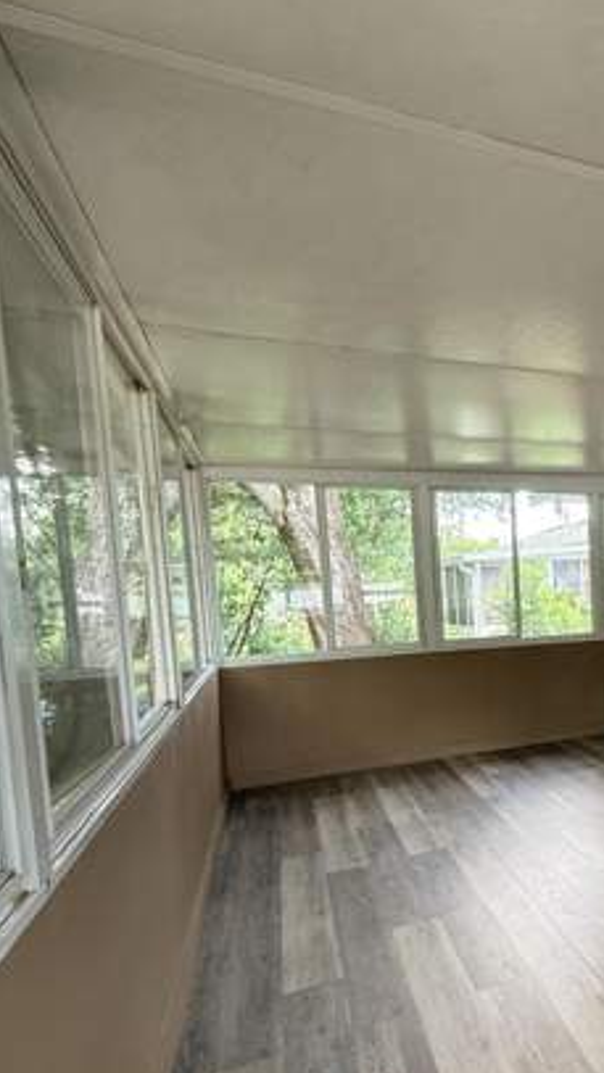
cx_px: 625
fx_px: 683
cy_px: 641
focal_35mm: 24
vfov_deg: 75.5
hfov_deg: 40.7
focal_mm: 2.22
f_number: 2.2
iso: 250
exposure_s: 1/99
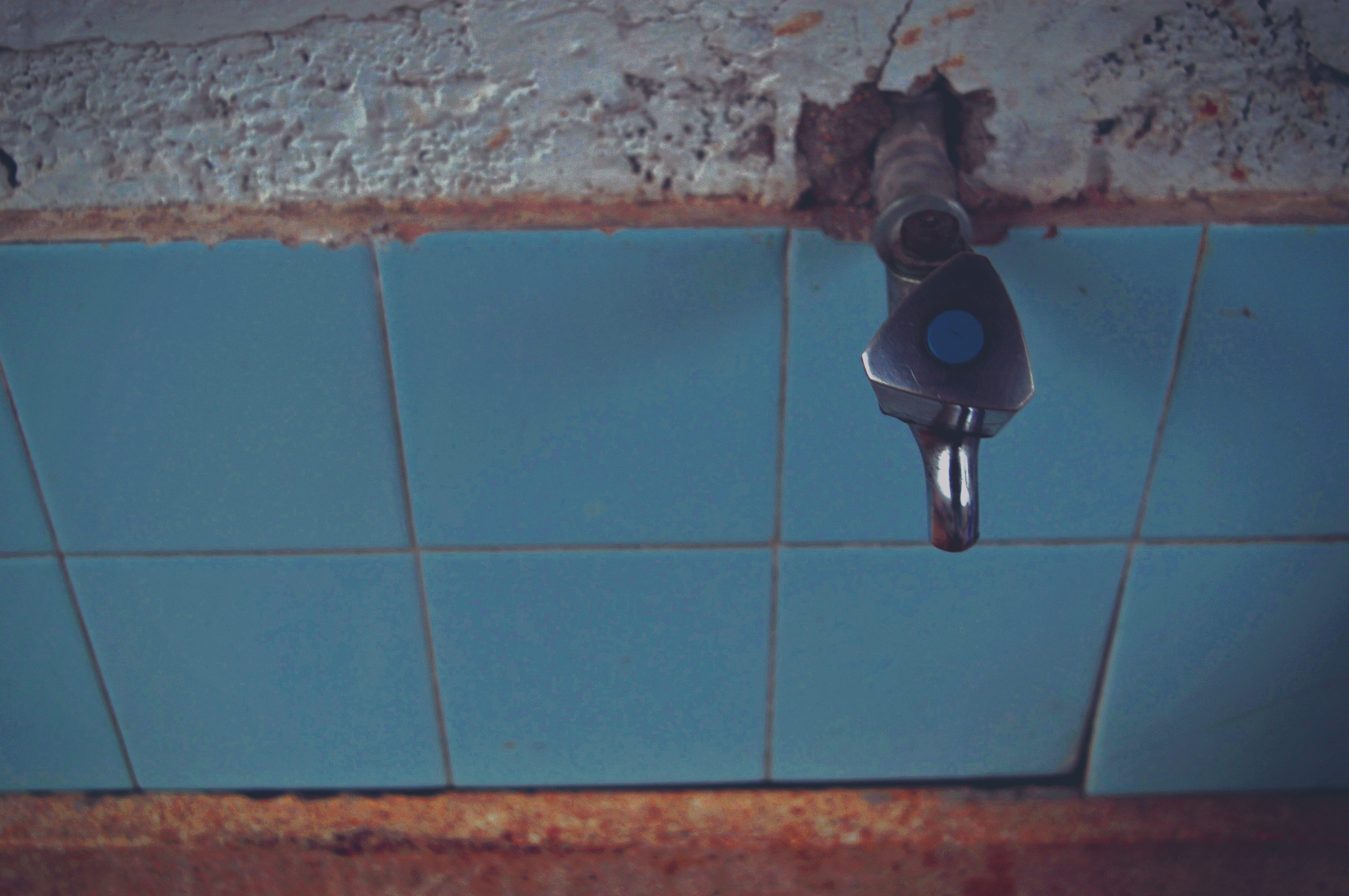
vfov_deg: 31.8
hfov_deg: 46.4
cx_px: 674
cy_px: 448
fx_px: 1572
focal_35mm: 42
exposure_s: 1/13
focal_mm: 28
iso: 200
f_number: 4.2
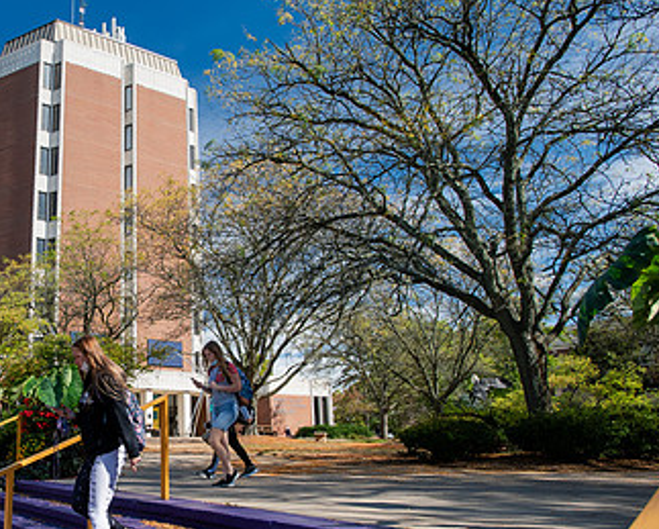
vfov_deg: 45.5
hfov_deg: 51.5
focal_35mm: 32
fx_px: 625
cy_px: 324
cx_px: 114
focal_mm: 19
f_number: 7.1
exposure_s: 1/320
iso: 500
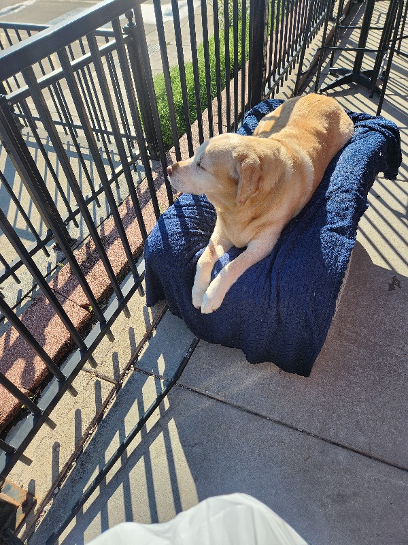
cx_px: 204
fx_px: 361
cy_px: 272
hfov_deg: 58.9
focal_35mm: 23
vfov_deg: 73.9
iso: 20
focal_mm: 5.4
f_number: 1.8
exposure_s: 1/1000
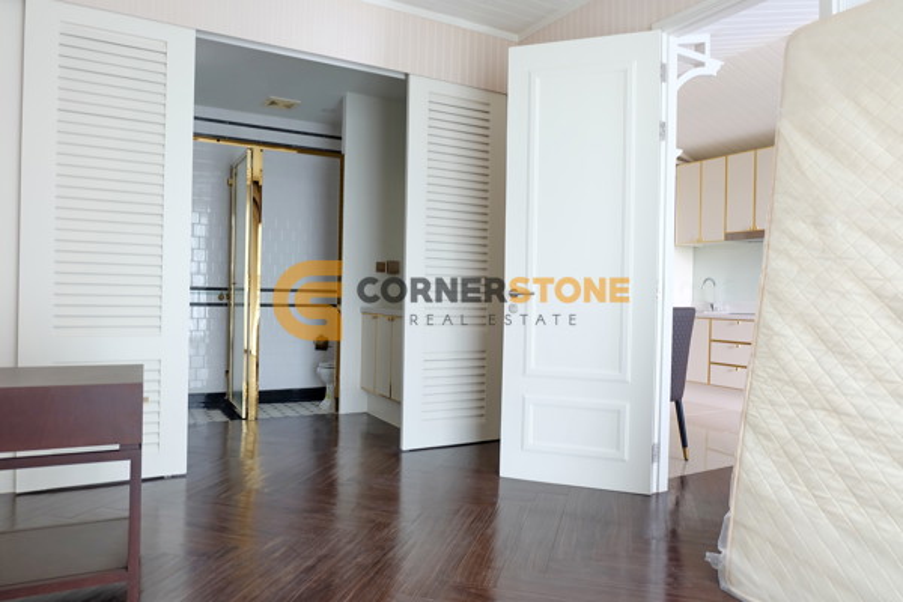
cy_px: 301
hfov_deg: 73.7
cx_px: 452
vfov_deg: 53.1
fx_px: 602
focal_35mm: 24
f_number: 3.5
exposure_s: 1/15
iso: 200
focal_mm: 16
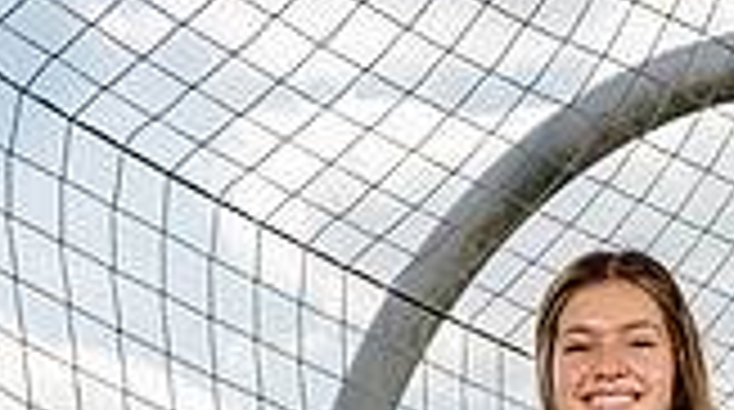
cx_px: 630
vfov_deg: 7.9
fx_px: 2759
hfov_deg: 15.0
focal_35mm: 142
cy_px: 942
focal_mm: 49
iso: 100
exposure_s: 1/250
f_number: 8
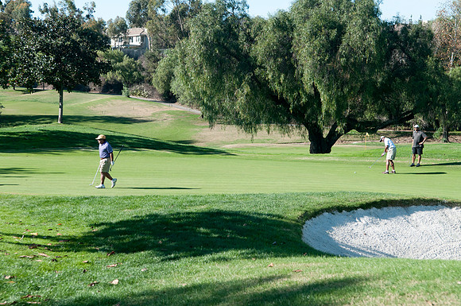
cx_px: 230
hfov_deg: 30.6
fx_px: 844
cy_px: 153
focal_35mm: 66
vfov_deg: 20.6
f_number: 4.5
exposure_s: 1/320
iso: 200
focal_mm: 44
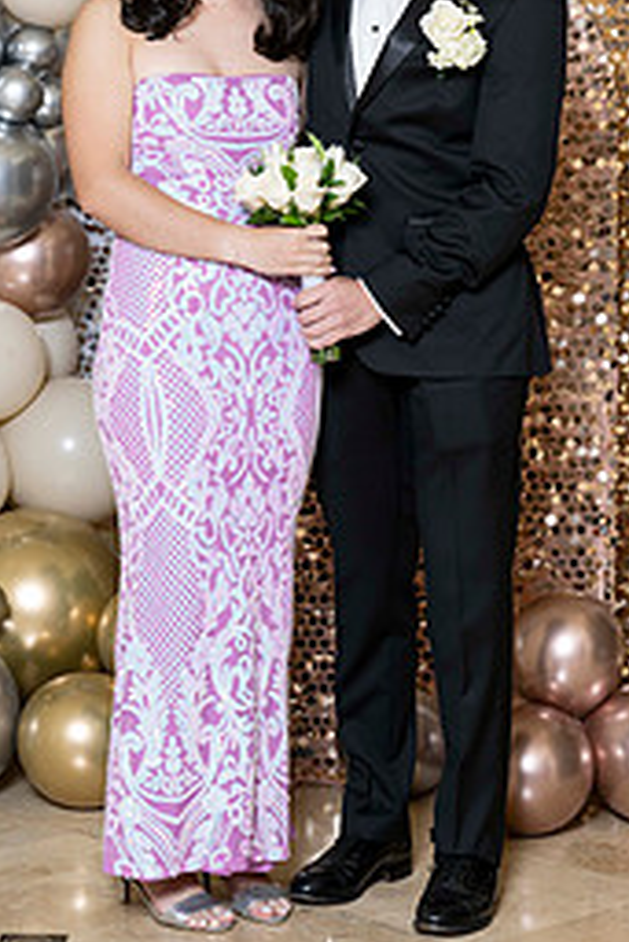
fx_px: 3219
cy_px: 258
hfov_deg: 11.2
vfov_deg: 16.6
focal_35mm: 123
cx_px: 250
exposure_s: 1/200
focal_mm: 70
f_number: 5.6
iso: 250
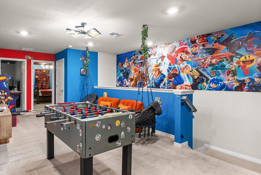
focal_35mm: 21
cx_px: 108
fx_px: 152
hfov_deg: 80.5
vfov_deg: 59.5
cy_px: 84
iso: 400
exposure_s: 1/1.25
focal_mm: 17
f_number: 8
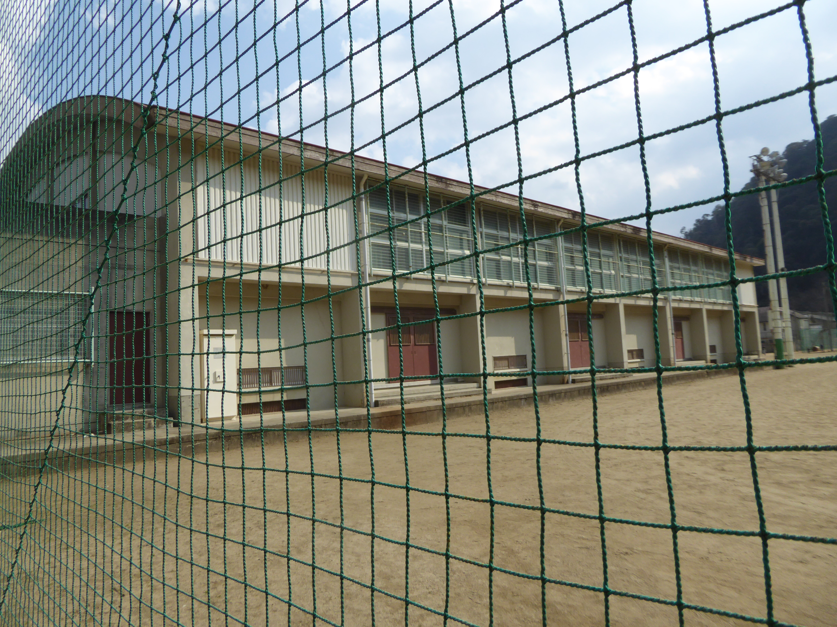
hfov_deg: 69.4
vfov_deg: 54.9
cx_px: 418
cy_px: 314
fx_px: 604
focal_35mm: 25
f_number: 3.3
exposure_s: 1/1300
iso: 100
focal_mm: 4.3
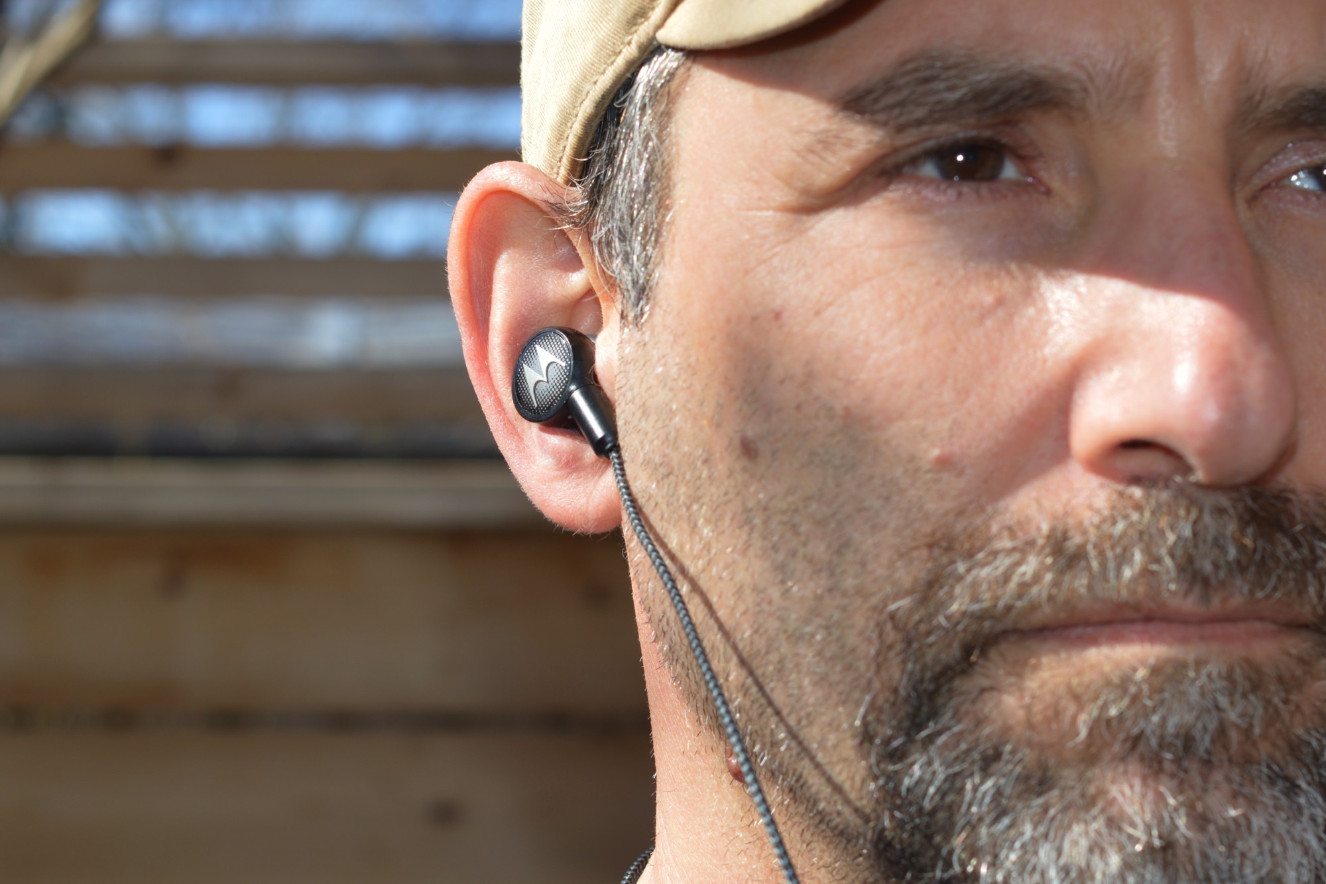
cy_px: 442
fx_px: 2762
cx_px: 663
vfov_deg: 18.2
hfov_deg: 27.0
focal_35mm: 75
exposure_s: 1/200
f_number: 8
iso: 100
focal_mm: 50
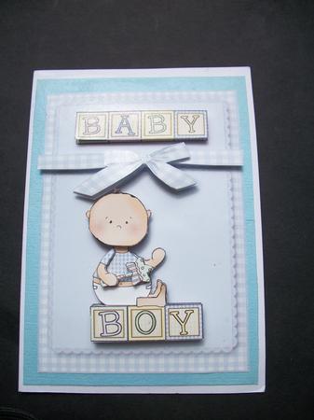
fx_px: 387
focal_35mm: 32
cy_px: 210
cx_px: 157
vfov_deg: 56.8
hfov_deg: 44.1
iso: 80
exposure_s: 1/200
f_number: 8.8
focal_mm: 5.7
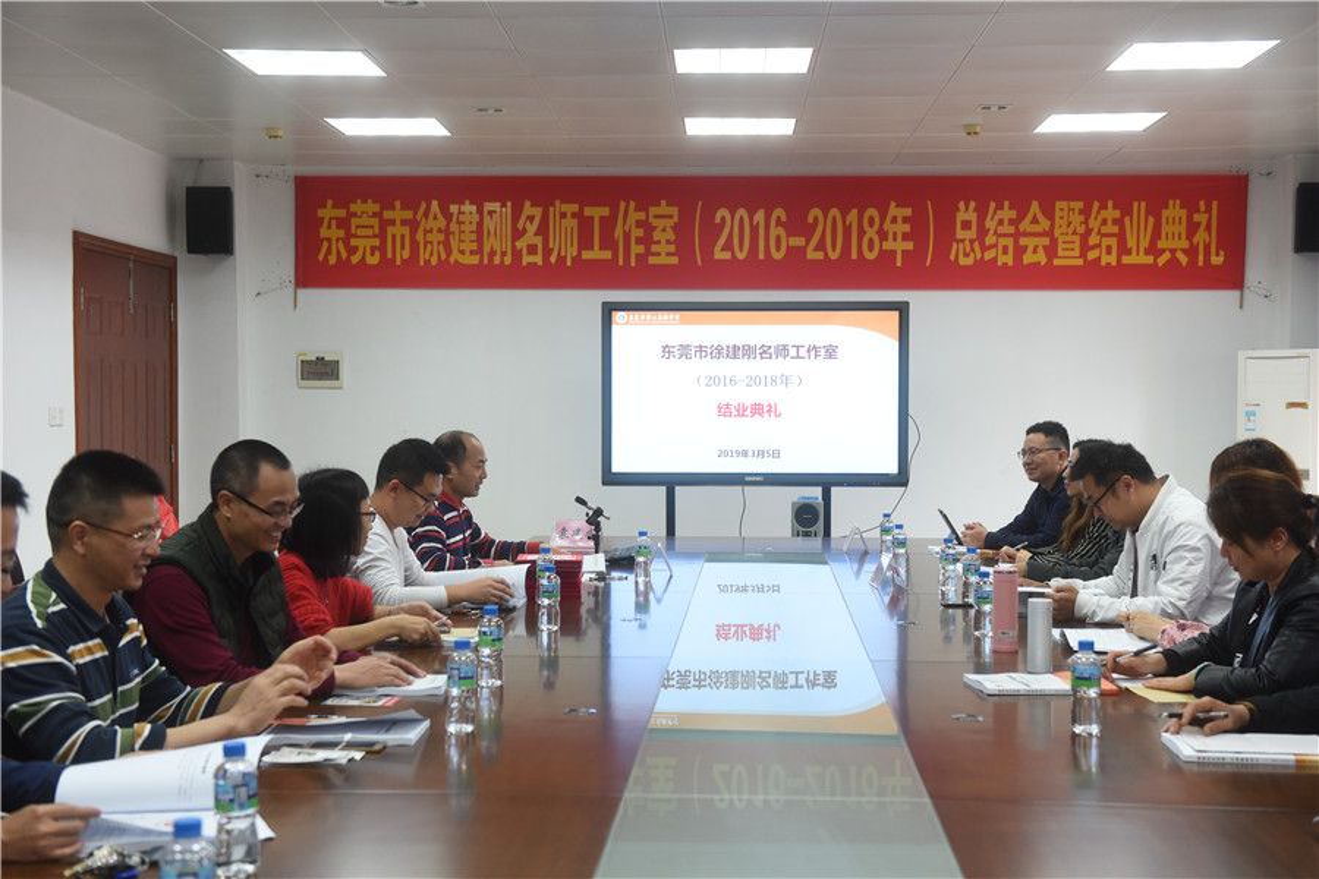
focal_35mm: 50
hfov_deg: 39.6
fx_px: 1832
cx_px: 660
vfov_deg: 27.0
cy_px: 440
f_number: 4.5
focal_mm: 50
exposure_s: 1/80
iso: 1250
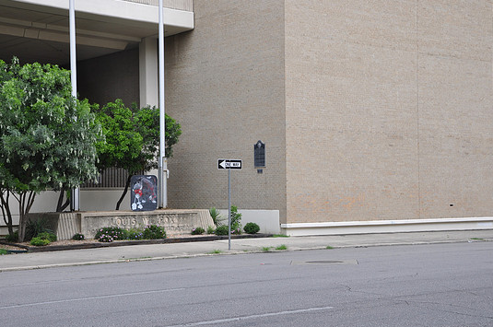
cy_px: 163
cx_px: 252
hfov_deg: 31.0
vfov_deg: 20.9
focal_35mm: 65
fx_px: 889
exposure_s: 1/60
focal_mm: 40
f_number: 8
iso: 200
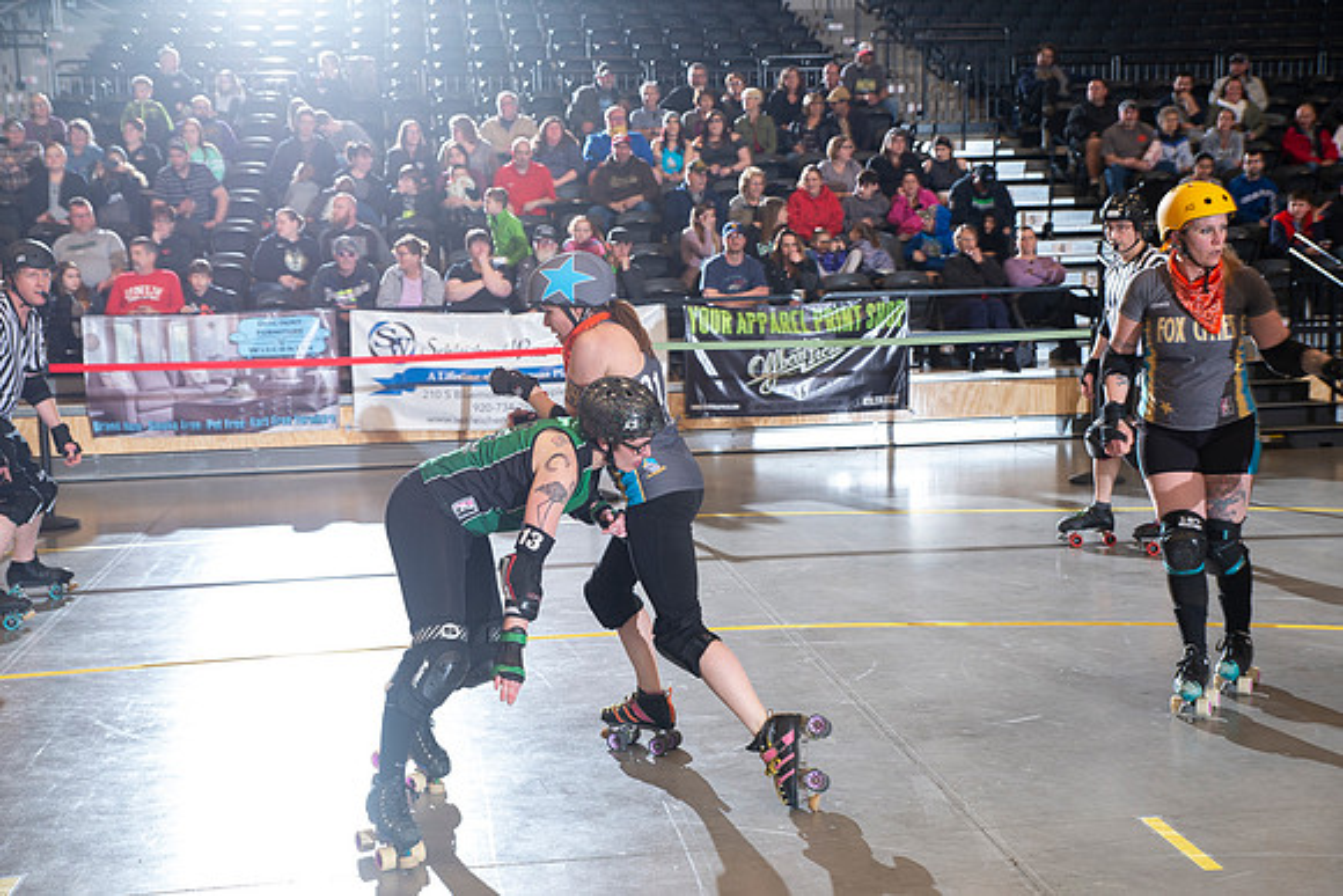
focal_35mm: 46
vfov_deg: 29.3
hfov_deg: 42.7
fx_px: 1716
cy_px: 448
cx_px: 672
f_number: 5.6
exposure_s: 1/160
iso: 640
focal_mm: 46
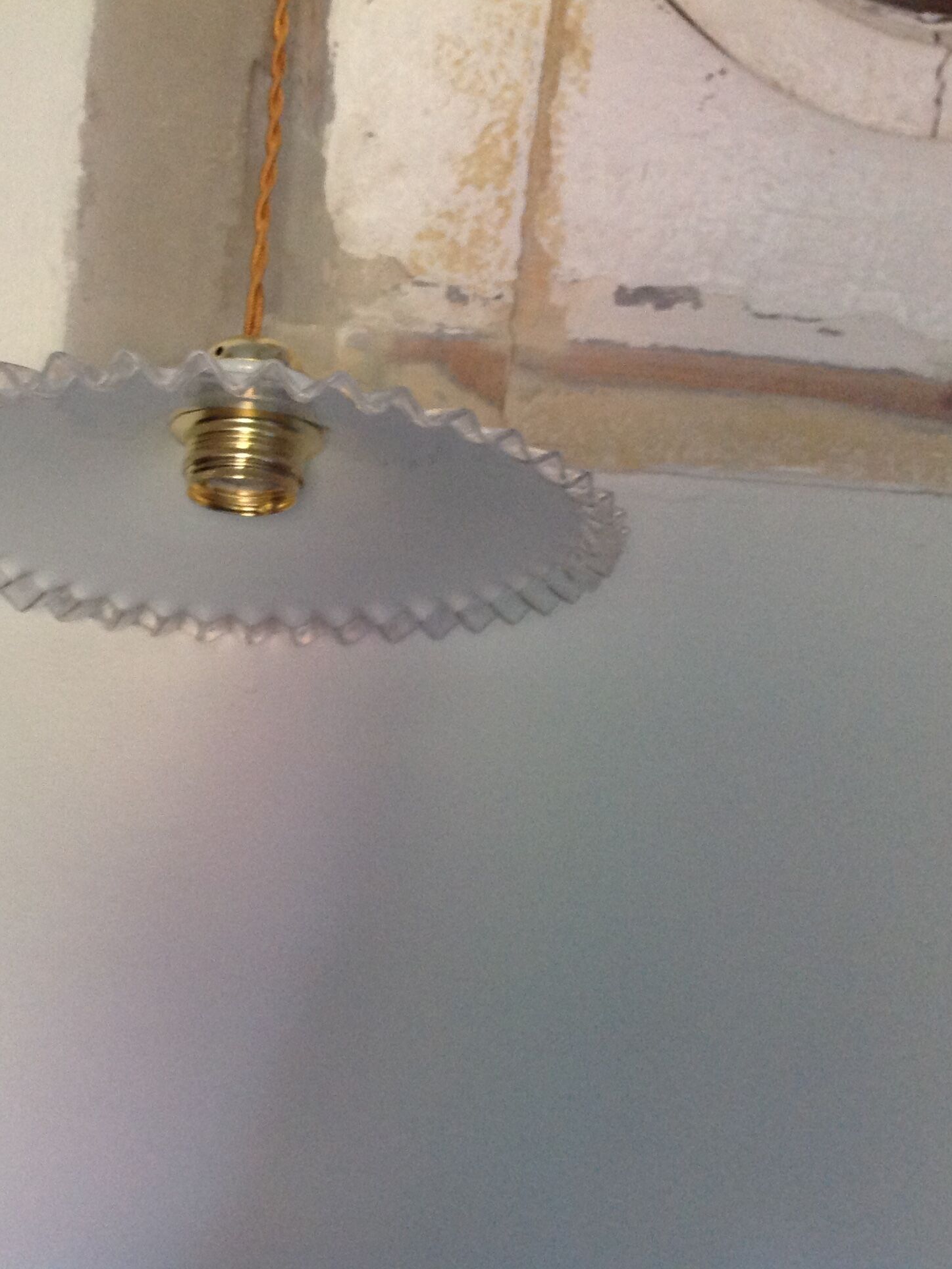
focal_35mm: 47
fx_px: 1723
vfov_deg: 40.4
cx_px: 221
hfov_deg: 30.3
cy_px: 632
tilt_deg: -6.9
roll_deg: -3.9
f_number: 2.4
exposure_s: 1/15
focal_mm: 4.28
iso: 250
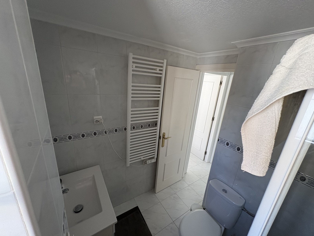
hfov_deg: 102.1
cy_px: 118
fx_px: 127
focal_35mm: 14
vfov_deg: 85.7
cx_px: 157
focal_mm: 2.22
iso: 250
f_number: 2.2
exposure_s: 1/73
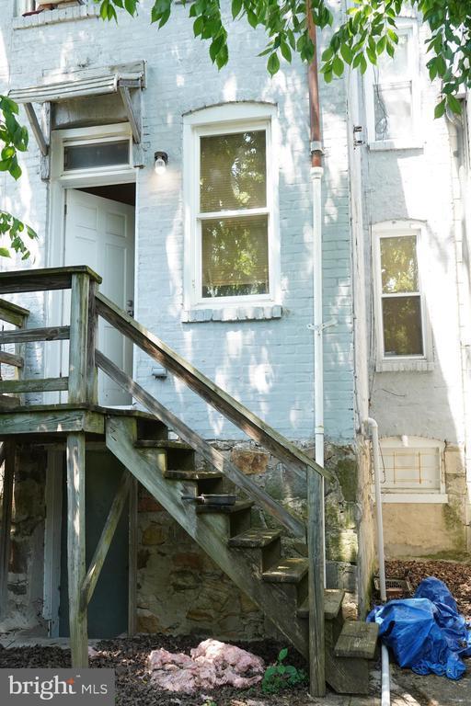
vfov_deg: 51.9
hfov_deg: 35.9
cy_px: 353
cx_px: 236
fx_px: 726
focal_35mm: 37
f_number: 8
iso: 2500
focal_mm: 37
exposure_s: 1/250
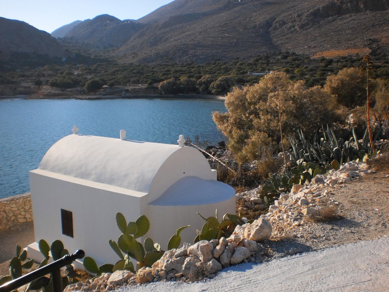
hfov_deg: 51.4
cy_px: 146
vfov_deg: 39.7
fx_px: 405
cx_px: 194
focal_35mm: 36
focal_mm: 6.3
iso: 100
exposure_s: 1/800
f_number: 4.6
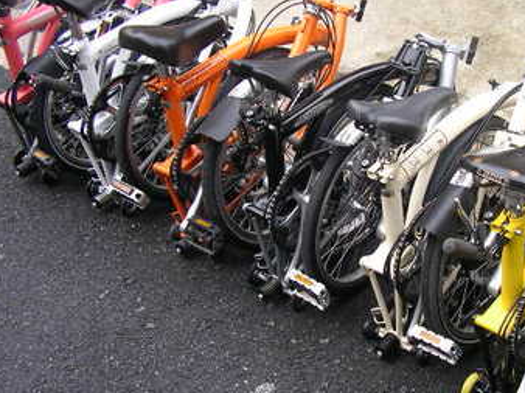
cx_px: 340
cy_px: 188
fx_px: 970
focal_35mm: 64
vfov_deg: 22.9
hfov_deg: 30.1
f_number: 3
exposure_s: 1/59.8
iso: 88
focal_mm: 7
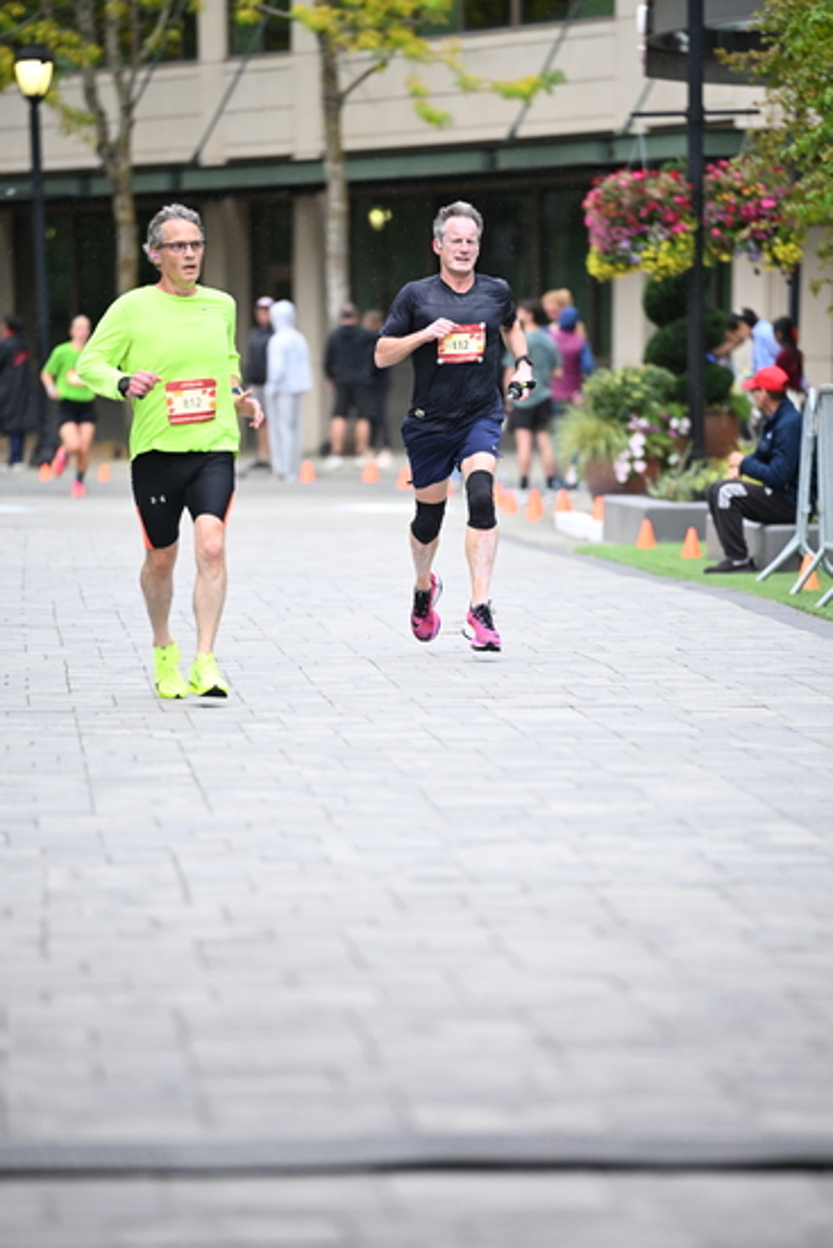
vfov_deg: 10.3
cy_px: 624
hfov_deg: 6.9
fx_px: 6937
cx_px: 416
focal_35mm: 200
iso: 1250
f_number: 2.8
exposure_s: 1/1250
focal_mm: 200
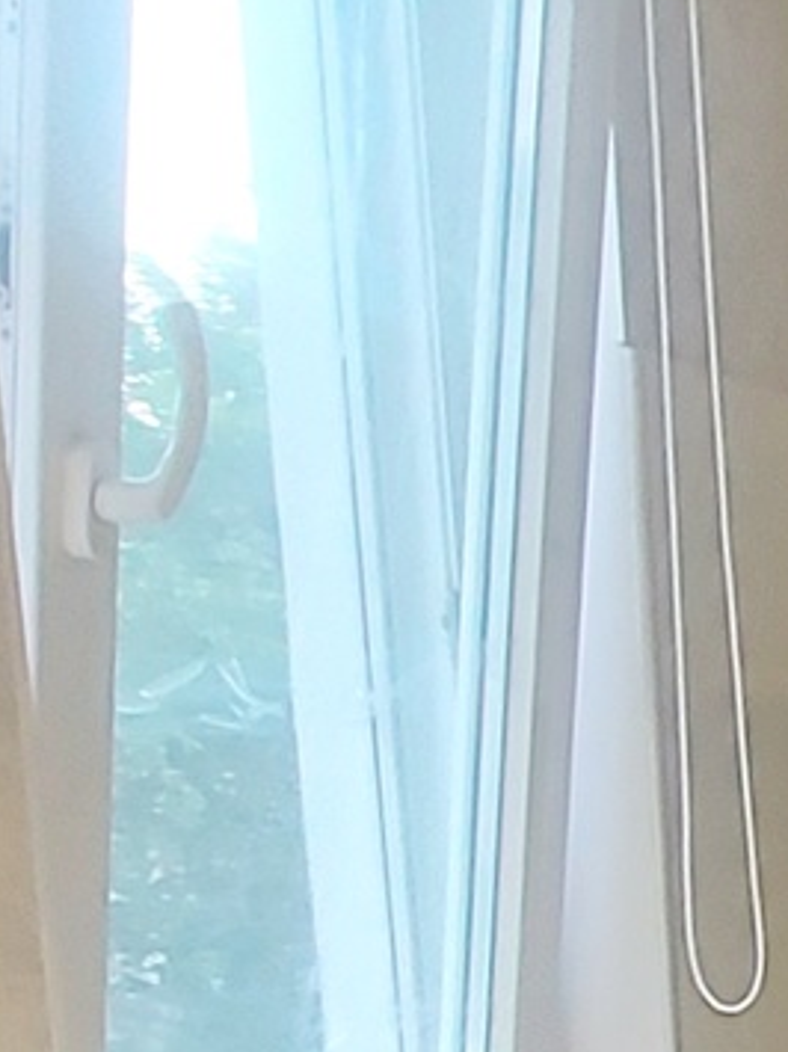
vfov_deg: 23.8
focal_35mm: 75
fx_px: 2278
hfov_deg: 13.0
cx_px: 2059
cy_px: 1251
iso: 200
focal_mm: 1.74
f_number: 2.2
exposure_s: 1/50
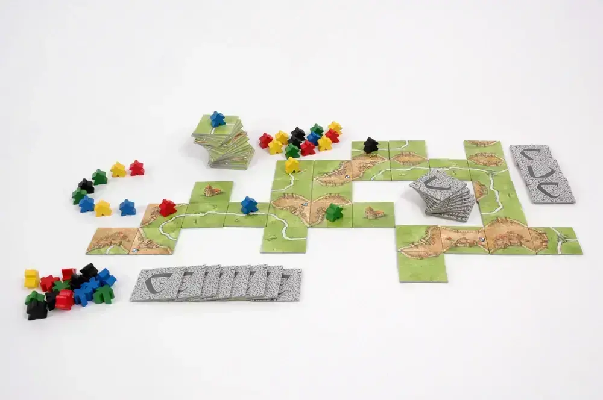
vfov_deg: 30.8
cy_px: 200
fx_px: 728
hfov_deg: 45.0
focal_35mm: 44
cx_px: 302
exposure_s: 1/125
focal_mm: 29
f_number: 16
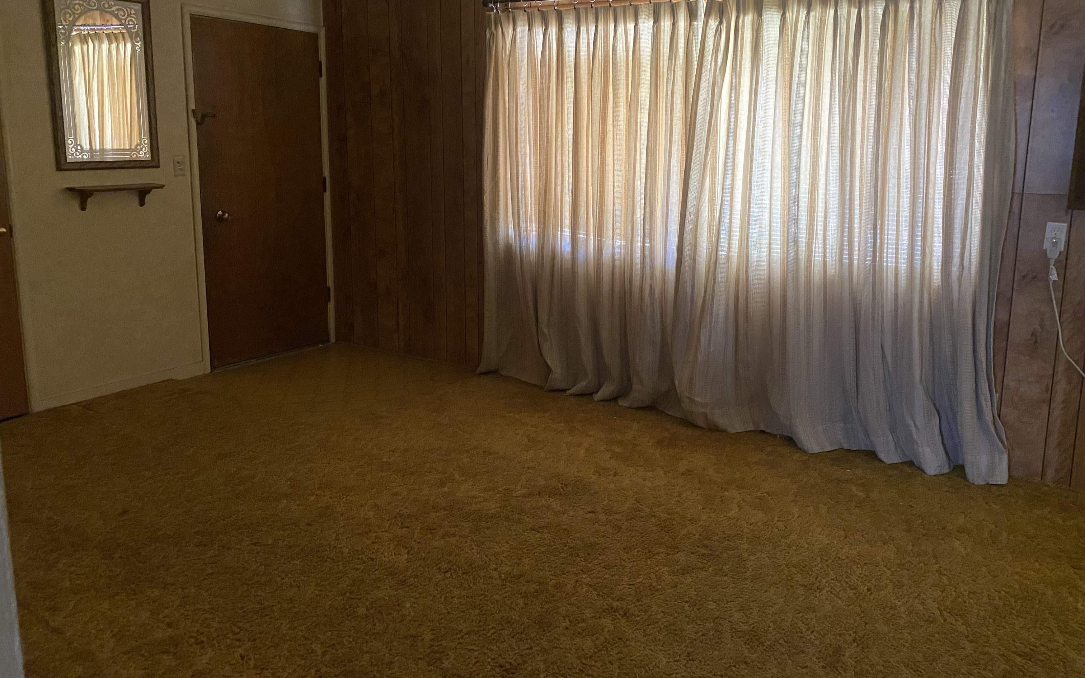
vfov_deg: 44.4
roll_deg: -1.6
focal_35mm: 28
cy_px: 287
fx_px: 828
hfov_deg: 66.5
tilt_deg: -9.7
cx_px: 549
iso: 640
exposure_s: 1/40
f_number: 1.8
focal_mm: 4.25
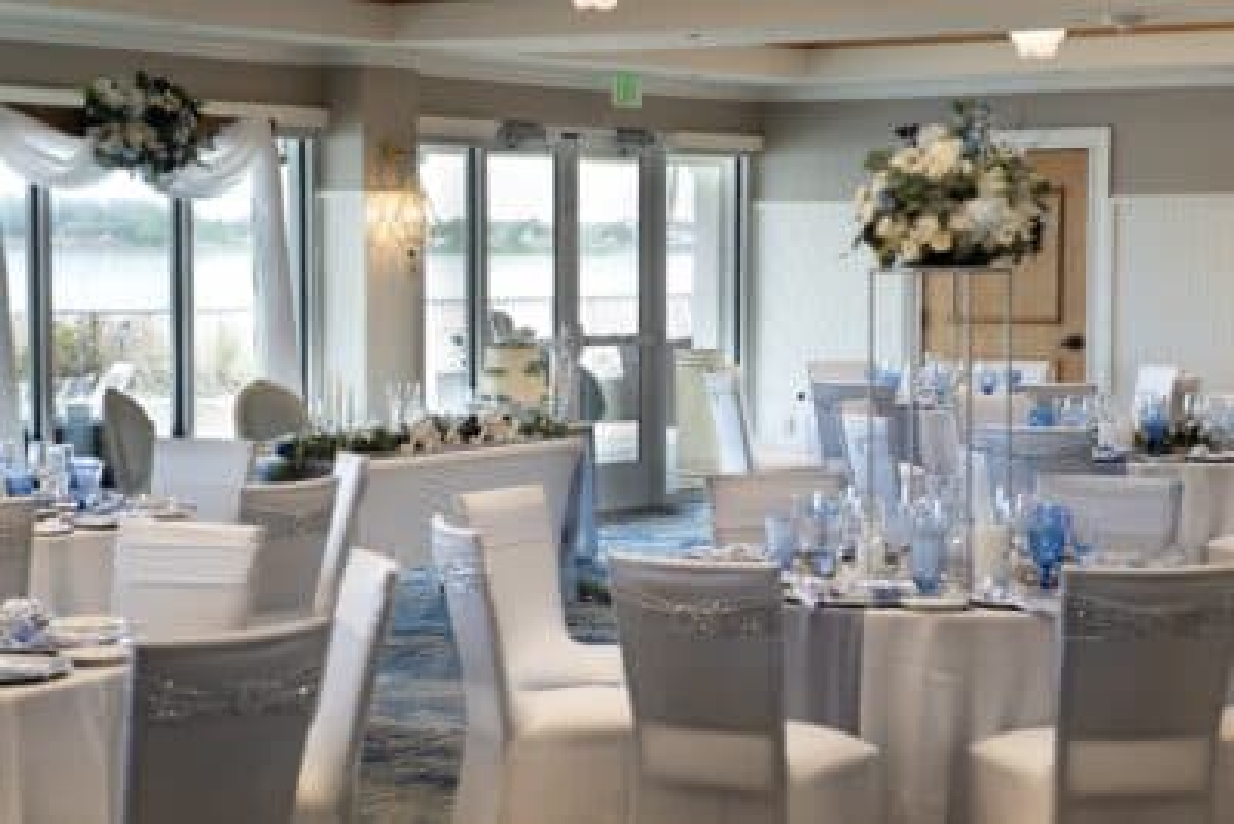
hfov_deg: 23.9
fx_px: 2915
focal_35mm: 85
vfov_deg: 16.1
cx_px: 617
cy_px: 412
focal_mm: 85
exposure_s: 1/60
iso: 250
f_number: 4
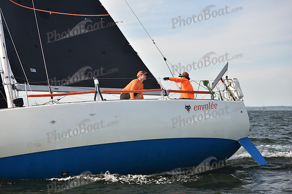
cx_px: 145
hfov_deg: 28.5
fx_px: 576
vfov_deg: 19.2
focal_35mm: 71
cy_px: 96
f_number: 3.2
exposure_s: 1/1000
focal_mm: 70
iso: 250
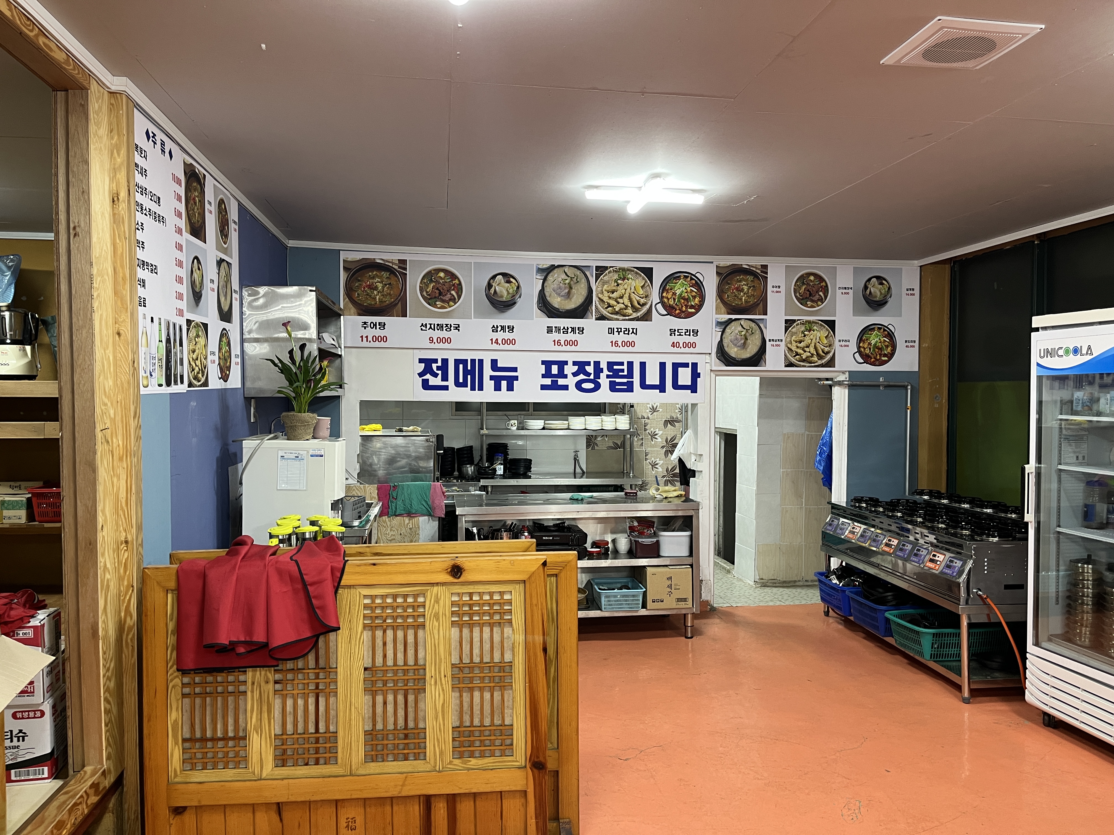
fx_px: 837
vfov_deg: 53.1
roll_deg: -0.2
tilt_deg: -1.6
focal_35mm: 26
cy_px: 418
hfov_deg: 67.3
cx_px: 557
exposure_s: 1/60
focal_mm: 5.1
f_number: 1.6
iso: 100
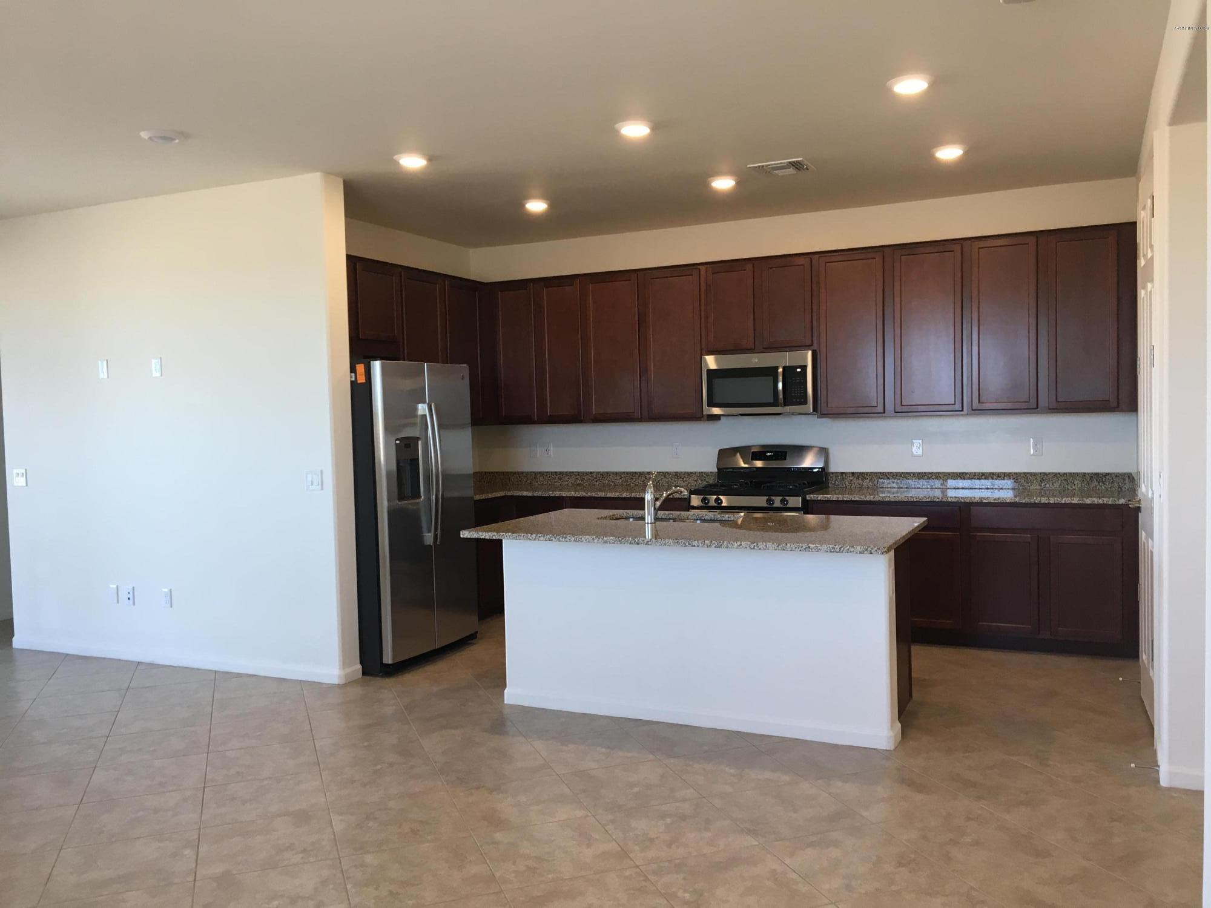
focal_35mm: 29
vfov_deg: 48.2
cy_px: 454
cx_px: 606
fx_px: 1015
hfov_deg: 61.7
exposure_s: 1/30
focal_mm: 4.15
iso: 25
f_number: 2.2
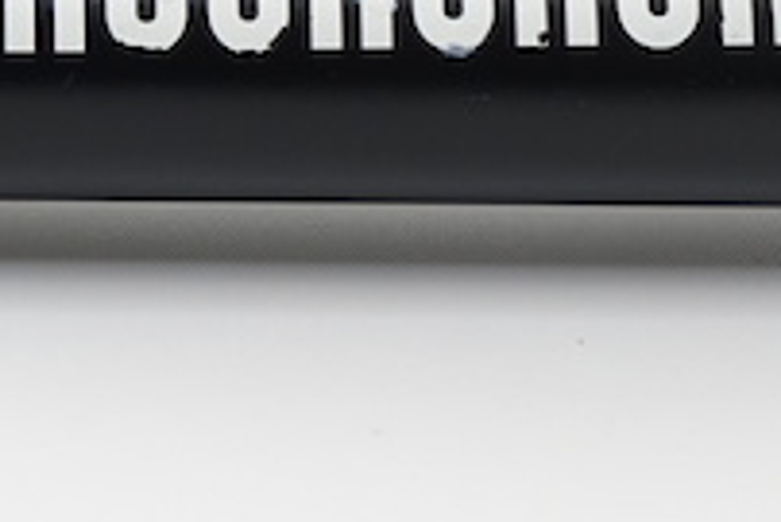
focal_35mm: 170
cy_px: -211
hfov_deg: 11.8
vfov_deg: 8.0
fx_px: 3691
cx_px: -159
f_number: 2.8
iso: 200
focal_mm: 15.78
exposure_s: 1/160
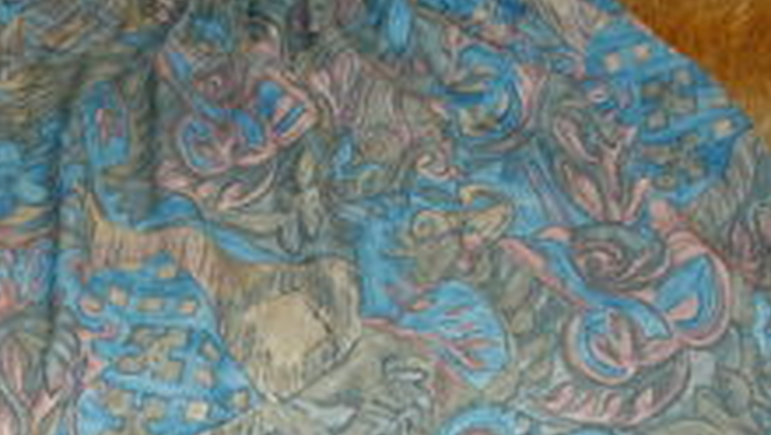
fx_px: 1554
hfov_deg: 27.5
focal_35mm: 76
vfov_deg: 15.4
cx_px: 193
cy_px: 516
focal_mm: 5.7
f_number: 2.9
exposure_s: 1/50
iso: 200
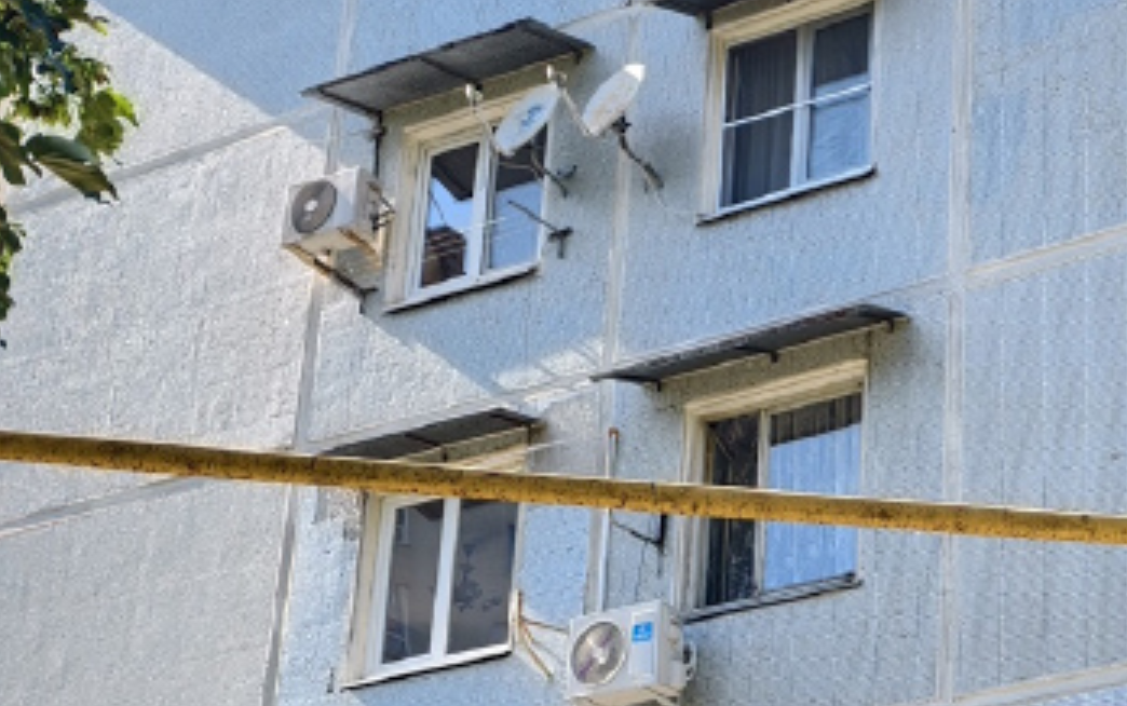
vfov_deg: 14.2
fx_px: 2797
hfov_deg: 22.1
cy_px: 656
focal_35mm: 91
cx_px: 1085
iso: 71
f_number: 1.57
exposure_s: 1/618
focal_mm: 6.54
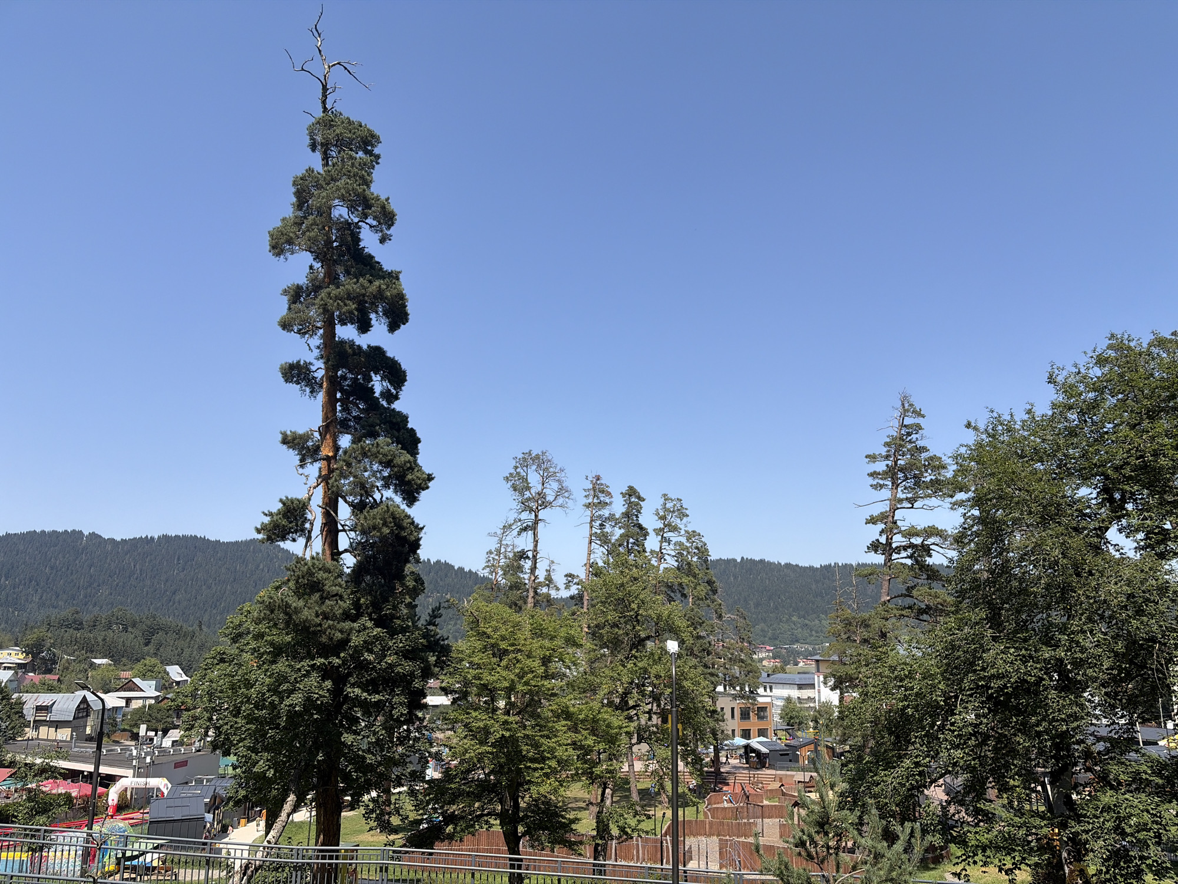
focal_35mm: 26
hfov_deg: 67.3
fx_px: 885
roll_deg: +0.3
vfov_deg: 53.1
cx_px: 589
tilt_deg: +12.5
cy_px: 442
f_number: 1.6
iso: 50
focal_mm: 5.96
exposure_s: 1/2985
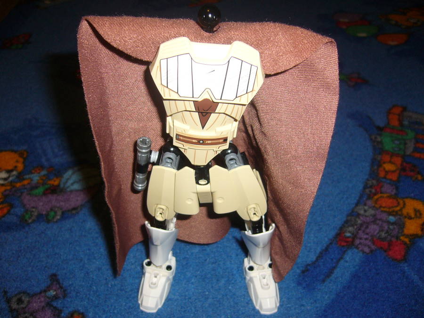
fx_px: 429
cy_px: 159
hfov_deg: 52.6
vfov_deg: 40.7
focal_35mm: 35
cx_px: 212
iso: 100
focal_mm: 5.8
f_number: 2.8
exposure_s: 1/30
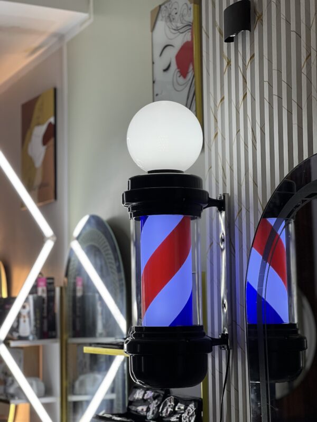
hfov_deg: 19.1
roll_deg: +0.4
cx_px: 158
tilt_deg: +7.3
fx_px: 940
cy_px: 211
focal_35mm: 77
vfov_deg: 25.3
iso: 64
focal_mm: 9
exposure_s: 1/100
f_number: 2.8
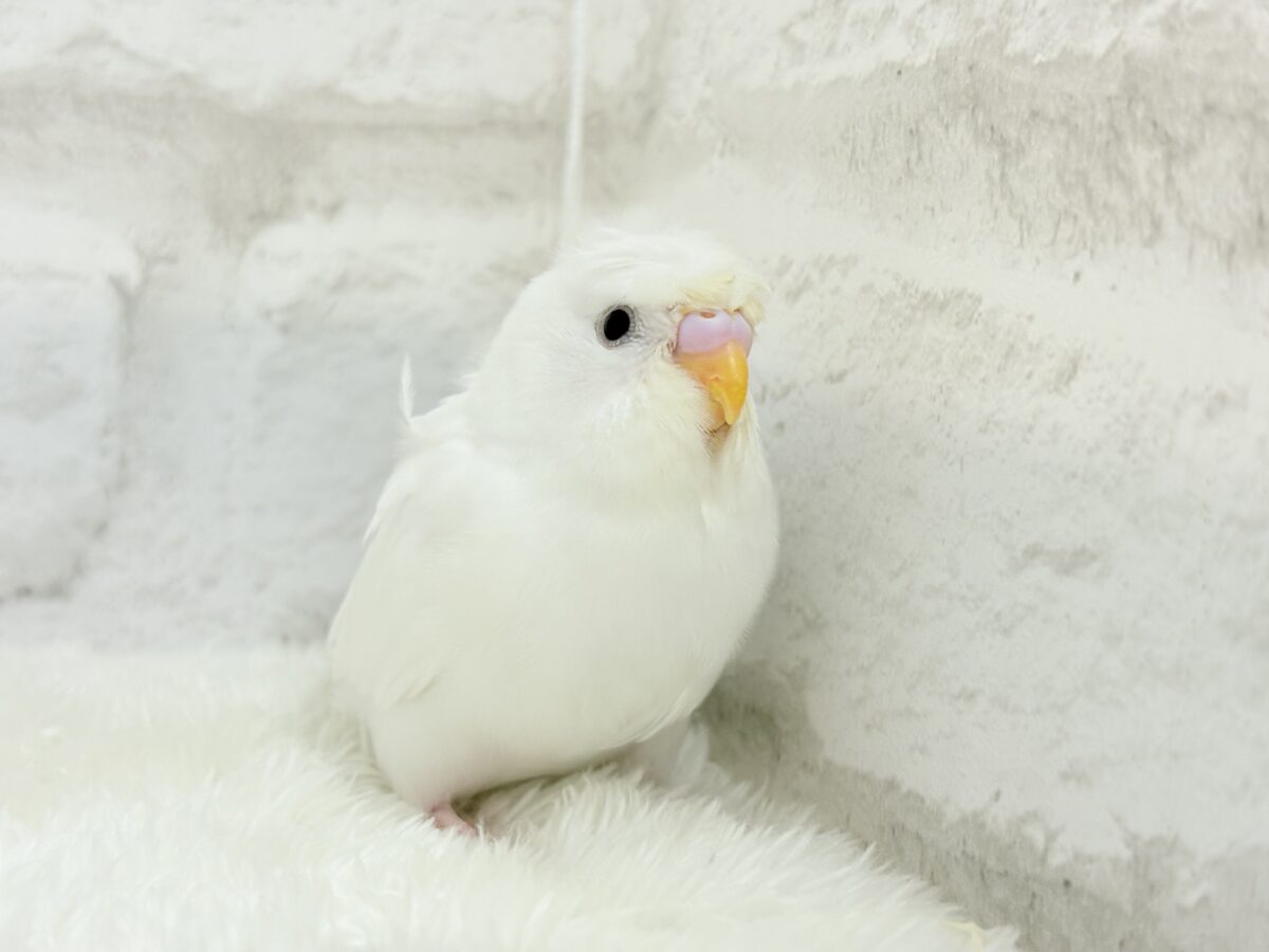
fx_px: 1906
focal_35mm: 52
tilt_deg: -7.6
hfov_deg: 36.8
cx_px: 634
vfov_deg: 28.0
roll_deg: -2.1
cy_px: 476
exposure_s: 1/100
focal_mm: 5.96
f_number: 1.6
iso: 64
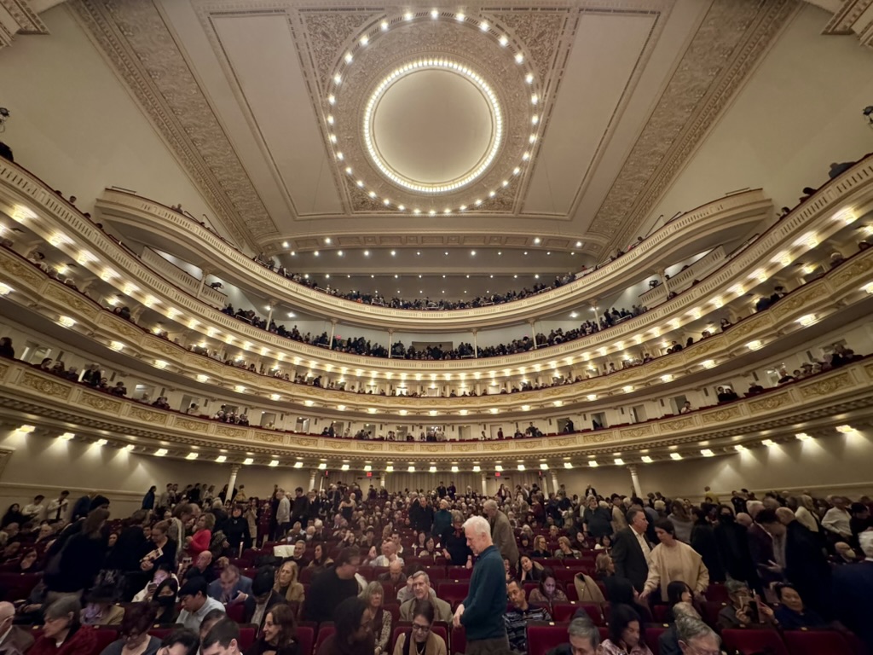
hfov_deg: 102.1
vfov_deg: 85.7
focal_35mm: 14
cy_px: 328
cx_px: 436
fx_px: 353
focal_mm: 2.22
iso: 1000
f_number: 2.2
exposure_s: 1/40
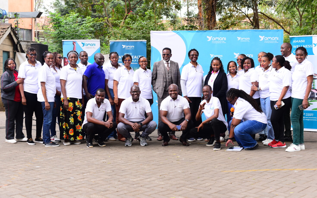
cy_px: 94
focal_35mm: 52
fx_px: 449
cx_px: 158
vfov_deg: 24.9
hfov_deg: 38.9
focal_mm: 50
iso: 160
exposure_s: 1/200
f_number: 4
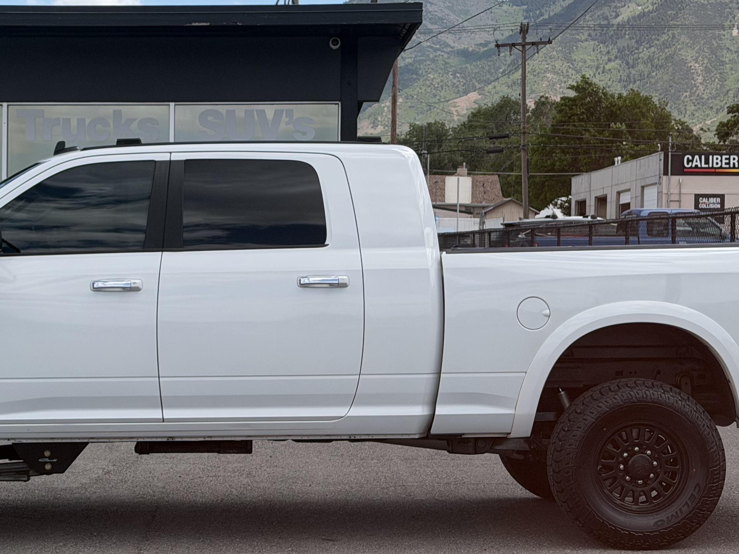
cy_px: 292
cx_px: 244
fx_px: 1857
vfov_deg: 17.0
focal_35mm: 87
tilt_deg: +0.1
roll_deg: +0.2
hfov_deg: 22.4
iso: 64
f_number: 1.78
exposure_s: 1/712
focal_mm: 6.76
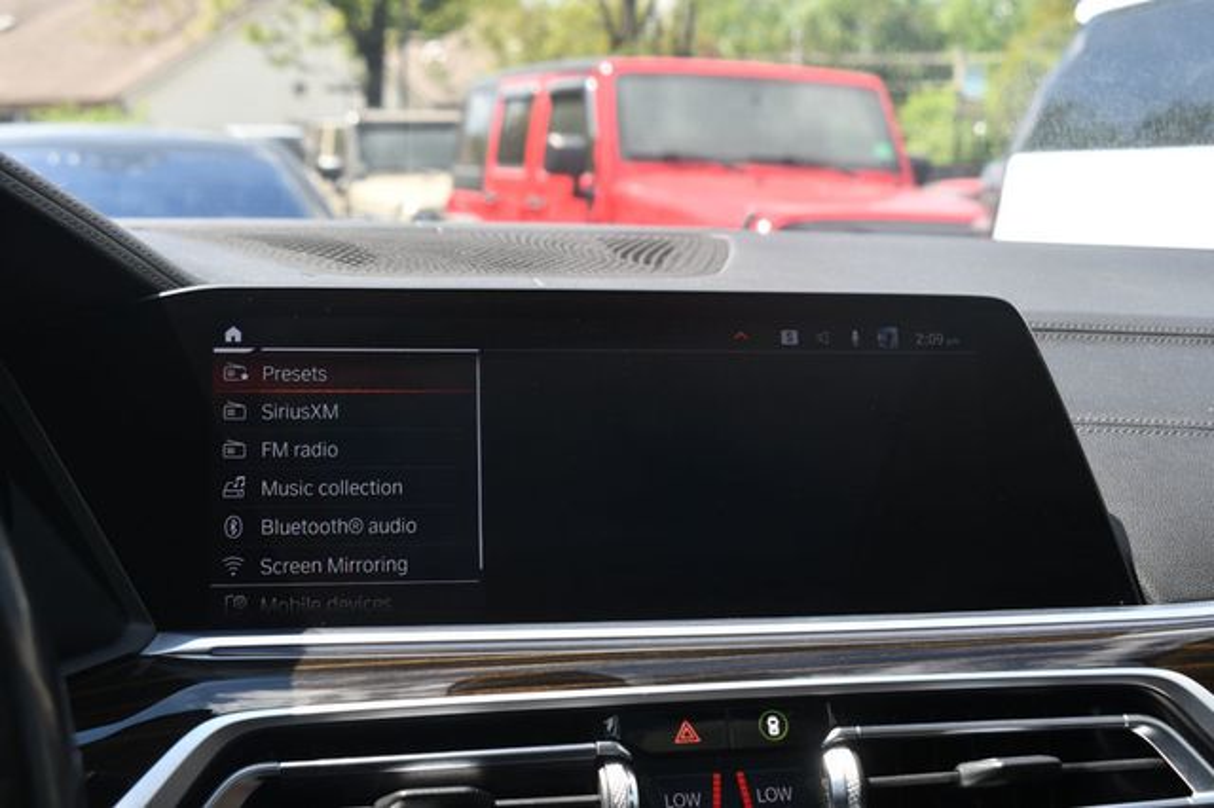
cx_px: 607
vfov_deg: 29.8
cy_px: 404
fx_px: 1517
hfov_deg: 43.6
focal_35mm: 45
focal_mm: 30
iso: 200
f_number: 6.3
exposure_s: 1/250
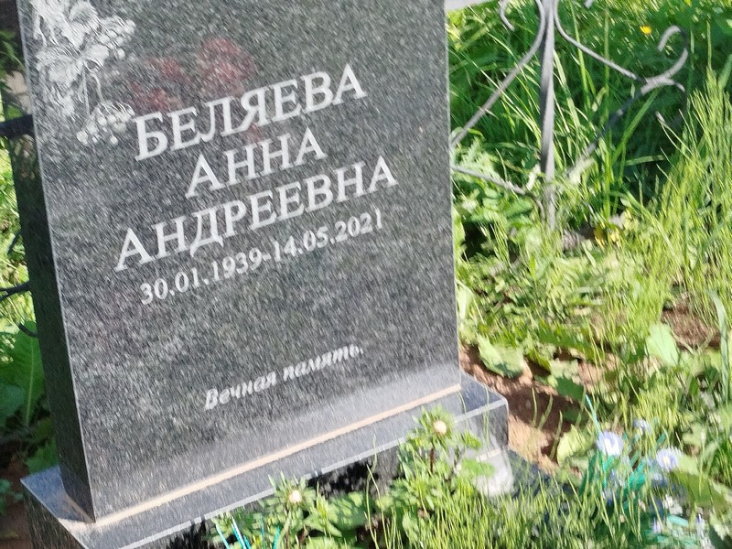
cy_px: 274
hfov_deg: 61.7
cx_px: 366
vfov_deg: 48.2
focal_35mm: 29
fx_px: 613
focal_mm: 5.31
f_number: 1.7
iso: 50
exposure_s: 1/247
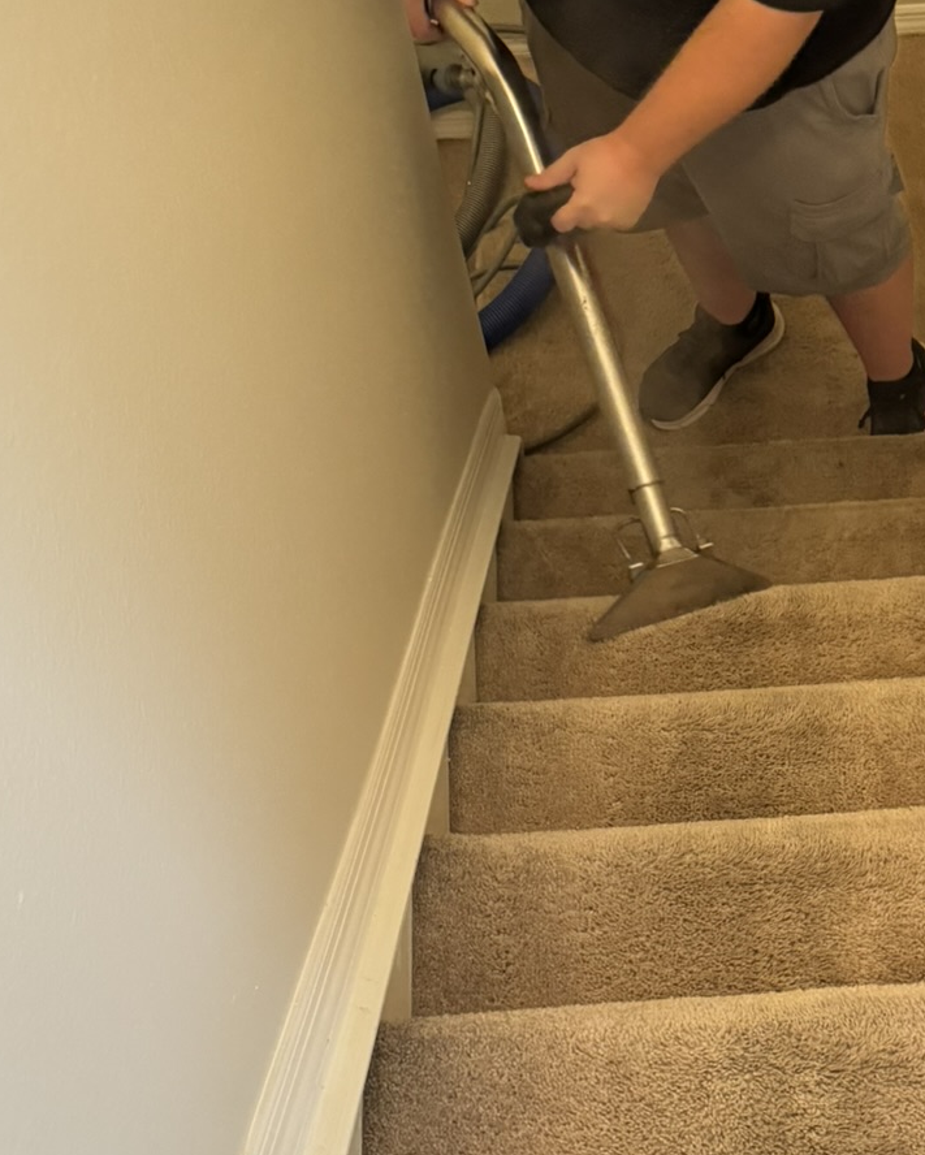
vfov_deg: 34.3
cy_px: 790
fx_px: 1847
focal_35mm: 54
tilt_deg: -65.9
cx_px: 774
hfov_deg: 27.4
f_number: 1.78
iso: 800
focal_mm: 6.76
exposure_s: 1/60
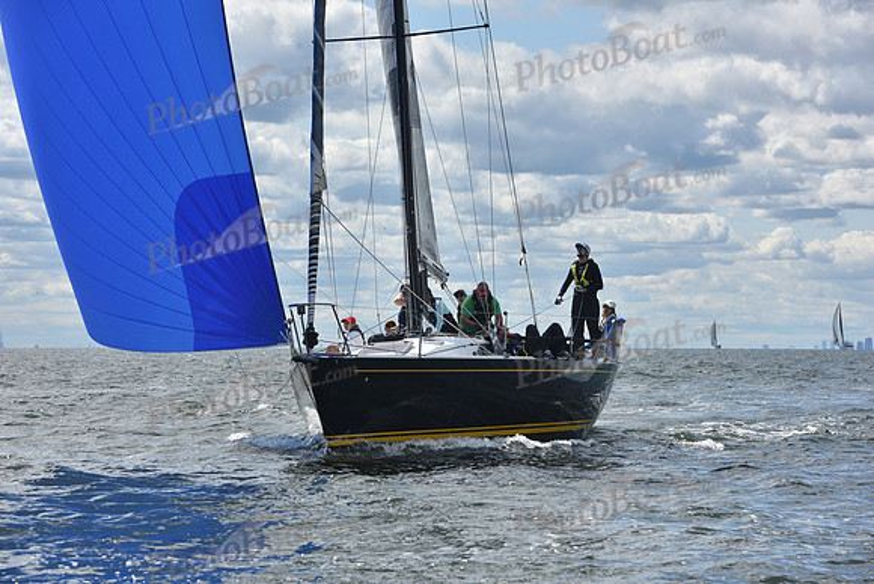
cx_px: 437
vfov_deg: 8.9
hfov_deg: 13.2
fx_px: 3764
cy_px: 292
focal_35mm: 155
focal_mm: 155
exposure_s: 1/800
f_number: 11
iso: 250
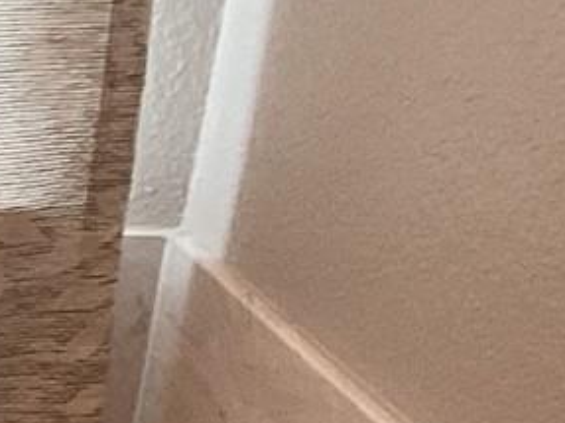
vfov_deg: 6.5
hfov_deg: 7.6
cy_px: 862
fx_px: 3606
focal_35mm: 221
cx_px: -1256
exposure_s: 1/60
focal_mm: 3.3
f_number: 2.4
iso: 50
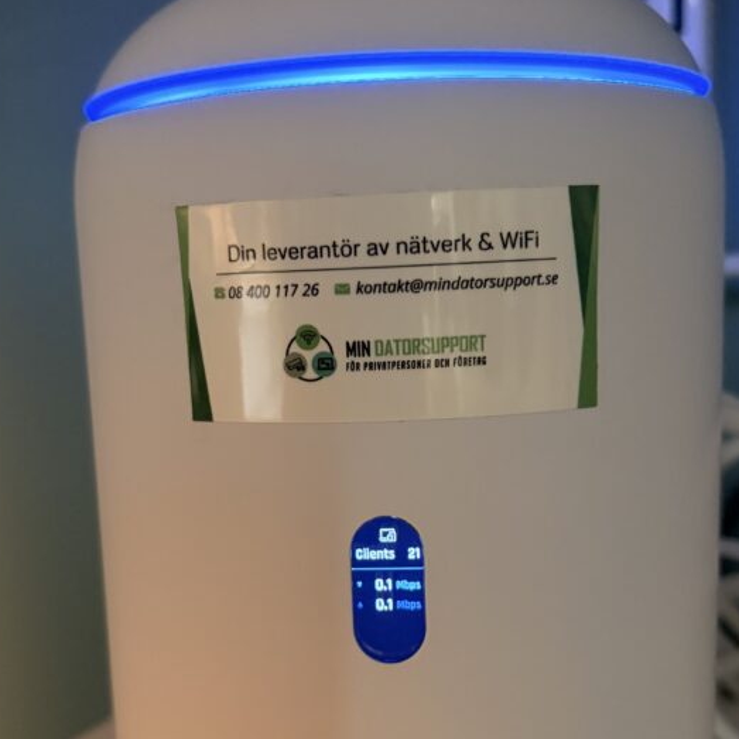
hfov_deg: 37.5
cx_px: 341
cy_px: 471
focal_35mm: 45
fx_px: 1087
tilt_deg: -9.8
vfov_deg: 37.3
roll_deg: +2.4
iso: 500
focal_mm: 5.96
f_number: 1.6
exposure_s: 1/33
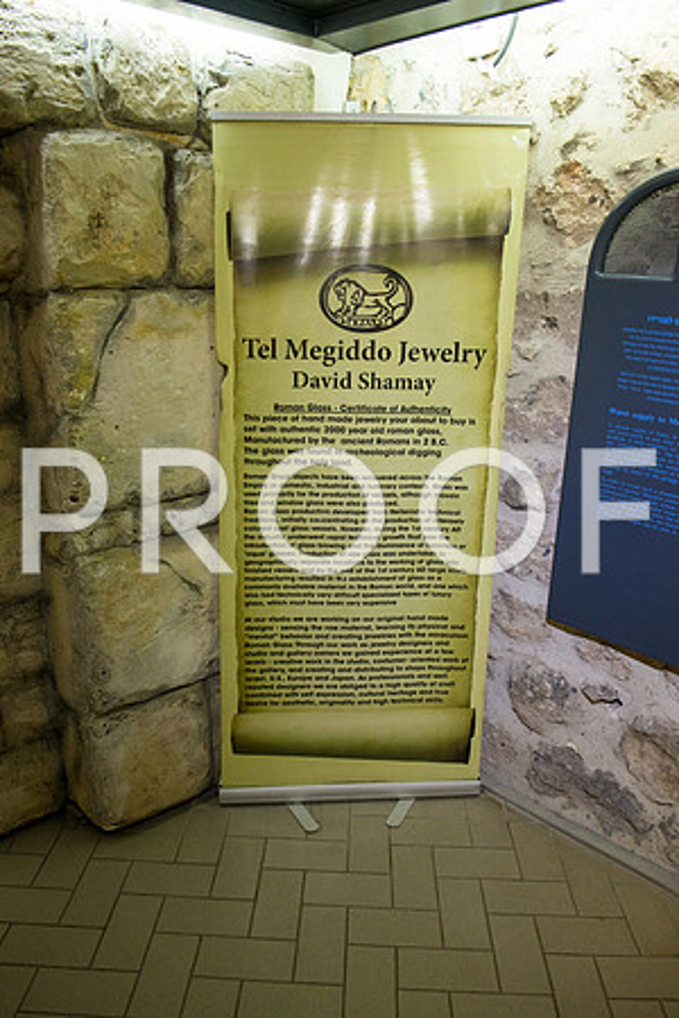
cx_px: 340
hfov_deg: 47.9
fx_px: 764
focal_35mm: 27
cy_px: 509
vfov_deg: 67.4
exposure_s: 1/125
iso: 1600
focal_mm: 27
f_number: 3.5
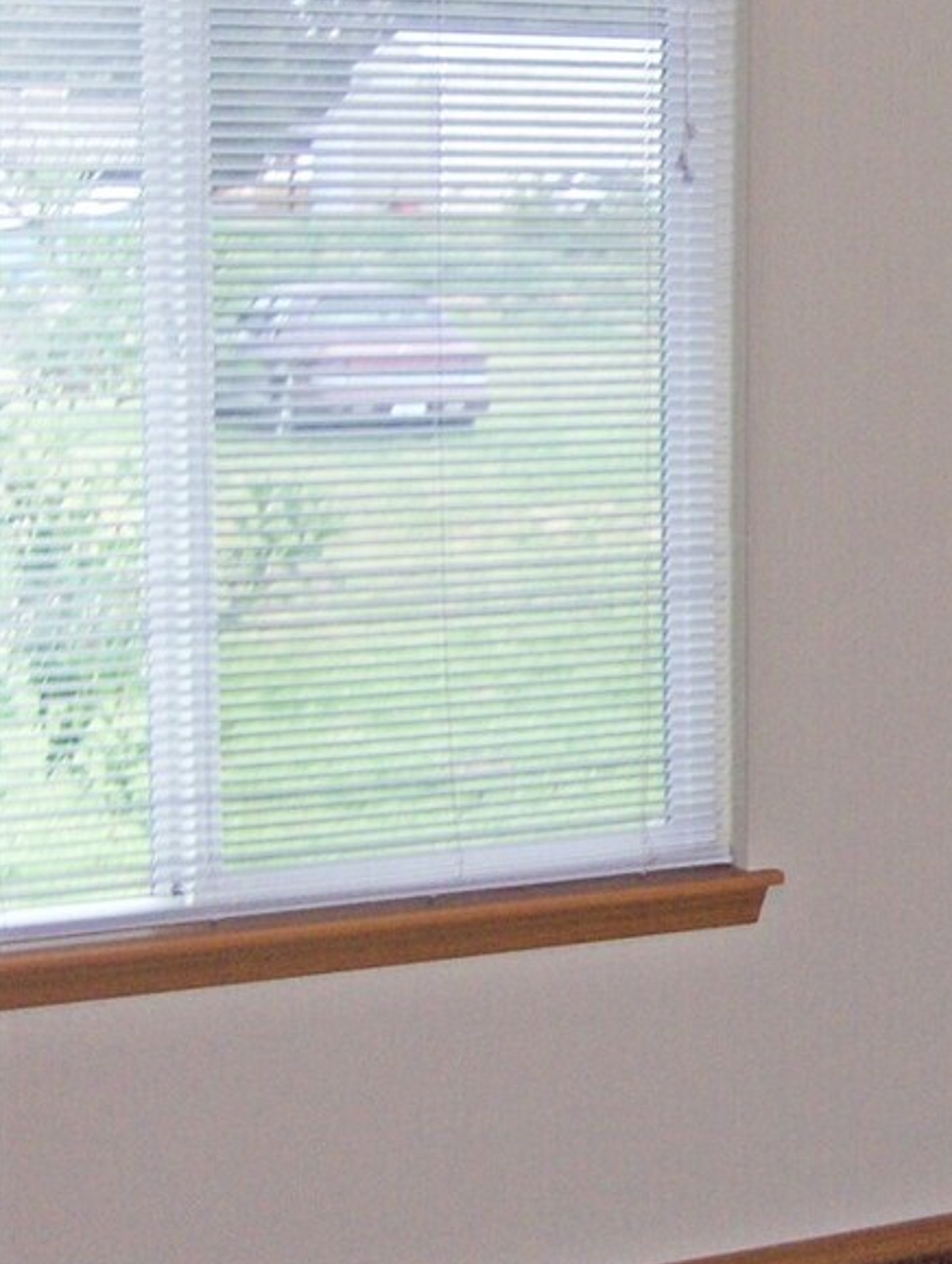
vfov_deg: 22.5
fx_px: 3182
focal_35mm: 87
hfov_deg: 16.3
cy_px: 545
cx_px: 1176
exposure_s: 1/60
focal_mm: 7.5
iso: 153
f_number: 2.8
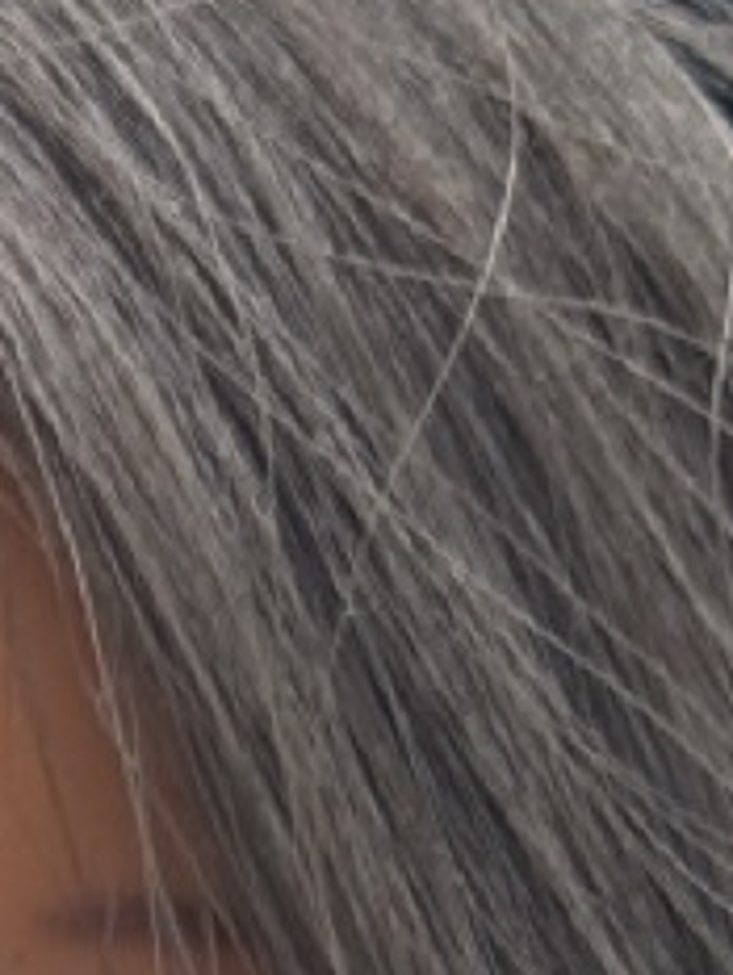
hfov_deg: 5.6
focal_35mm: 264
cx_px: -297
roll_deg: +0.9
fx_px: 7447
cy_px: 1992
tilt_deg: -16.9
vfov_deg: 7.2
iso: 80
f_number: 1.78
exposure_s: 1/149
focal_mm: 6.76
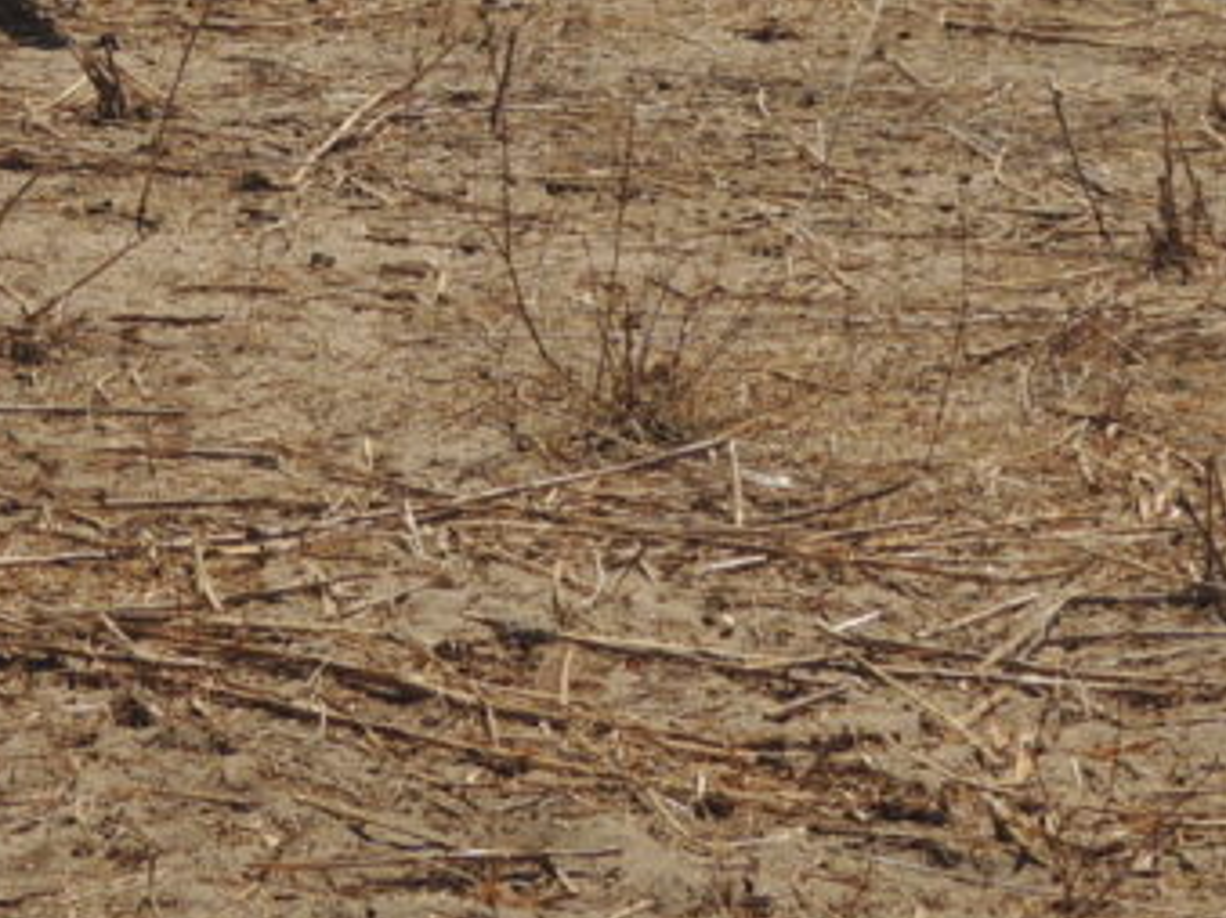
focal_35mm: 121
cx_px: 134
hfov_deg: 16.1
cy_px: -351
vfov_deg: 11.8
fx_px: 4284
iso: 100
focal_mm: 7.2
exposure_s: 1/1250
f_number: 3.7
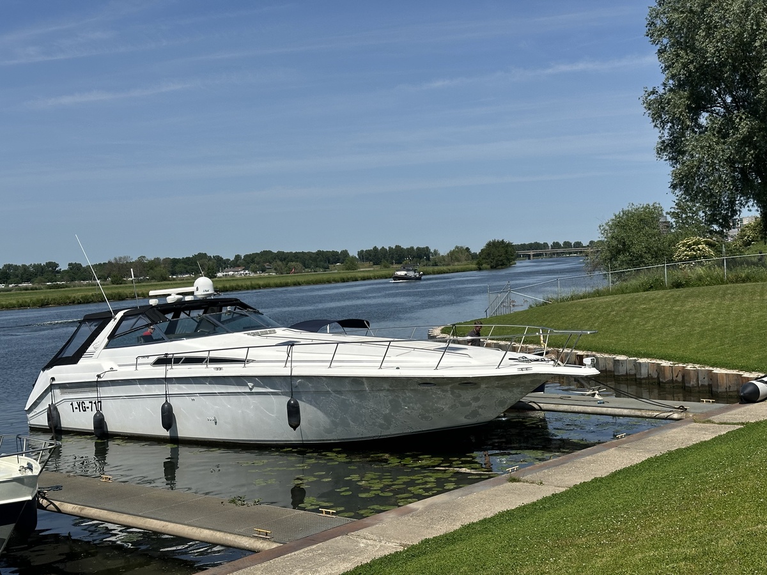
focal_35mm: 48
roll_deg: +3.9
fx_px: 1064
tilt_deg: -1.8
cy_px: 288
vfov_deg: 30.3
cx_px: 384
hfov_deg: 39.7
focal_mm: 6.86
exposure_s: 1/7092
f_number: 1.78
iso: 64
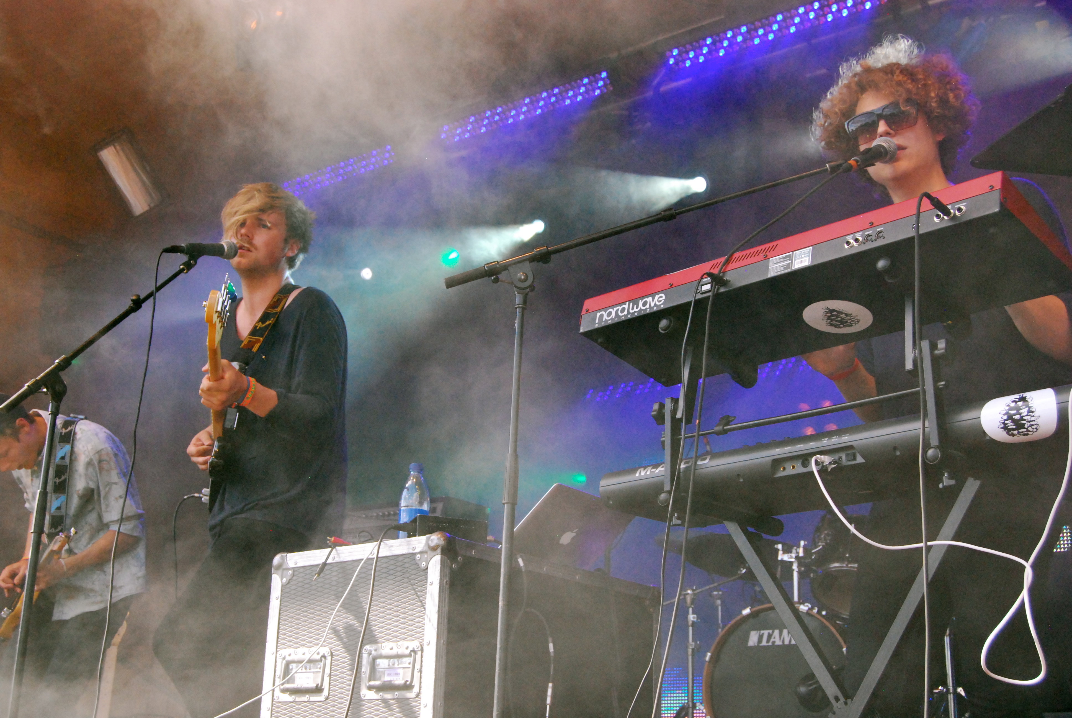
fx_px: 1342
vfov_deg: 29.9
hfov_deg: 43.6
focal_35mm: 45
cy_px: 359
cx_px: 536
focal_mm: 30
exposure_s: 1/1250
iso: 1600
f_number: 7.1
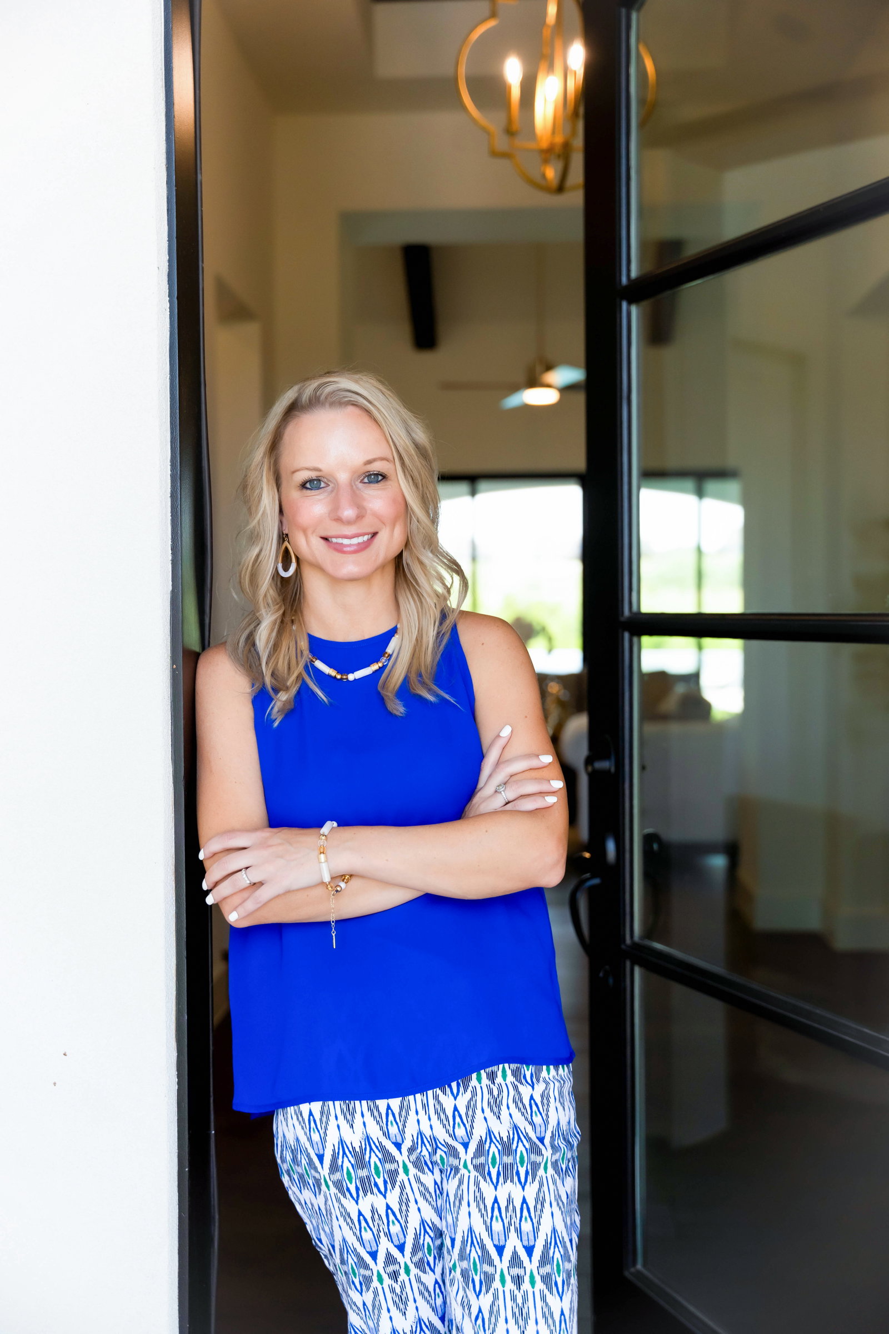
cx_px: 444
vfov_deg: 46.6
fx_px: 1548
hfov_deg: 32.0
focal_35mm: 42
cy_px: 667
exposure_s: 1/800
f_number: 2.8
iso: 640
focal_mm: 41.8
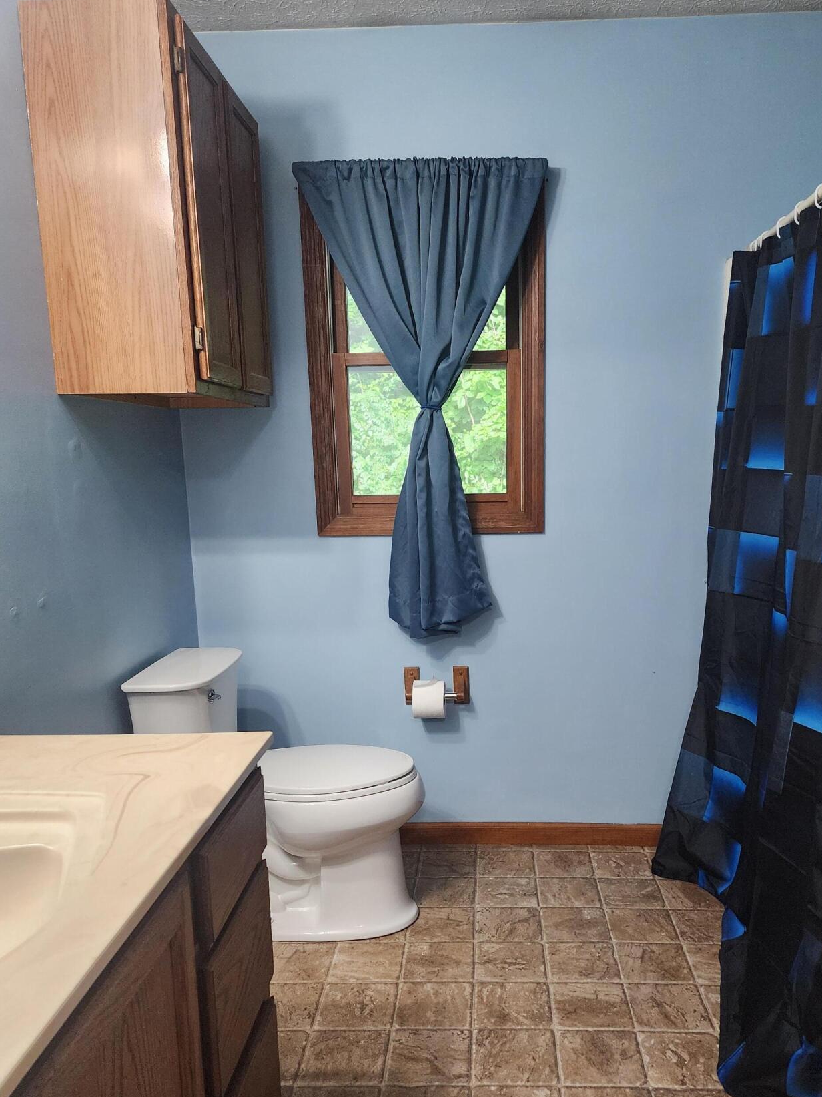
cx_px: 478
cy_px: 625
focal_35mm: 28
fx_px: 887
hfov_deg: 49.5
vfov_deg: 63.2
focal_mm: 6.4
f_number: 1.8
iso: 500
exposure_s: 1/120
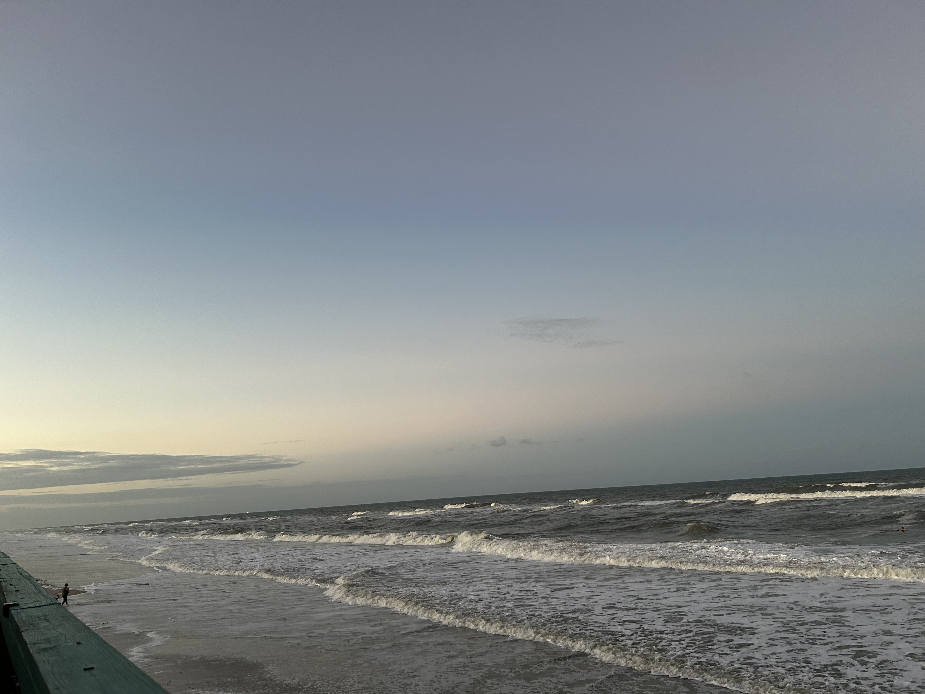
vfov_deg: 53.1
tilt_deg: +11.0
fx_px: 695
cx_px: 462
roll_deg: +4.1
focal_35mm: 26
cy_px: 347
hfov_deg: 67.3
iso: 125
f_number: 1.5
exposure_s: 1/121
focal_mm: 5.7
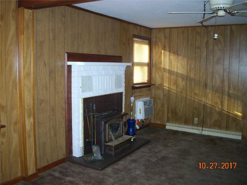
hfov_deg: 50.1
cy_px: 92
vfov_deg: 38.7
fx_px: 264
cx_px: 124
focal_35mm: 37
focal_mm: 6.2
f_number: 2.8
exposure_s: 1/60
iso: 400
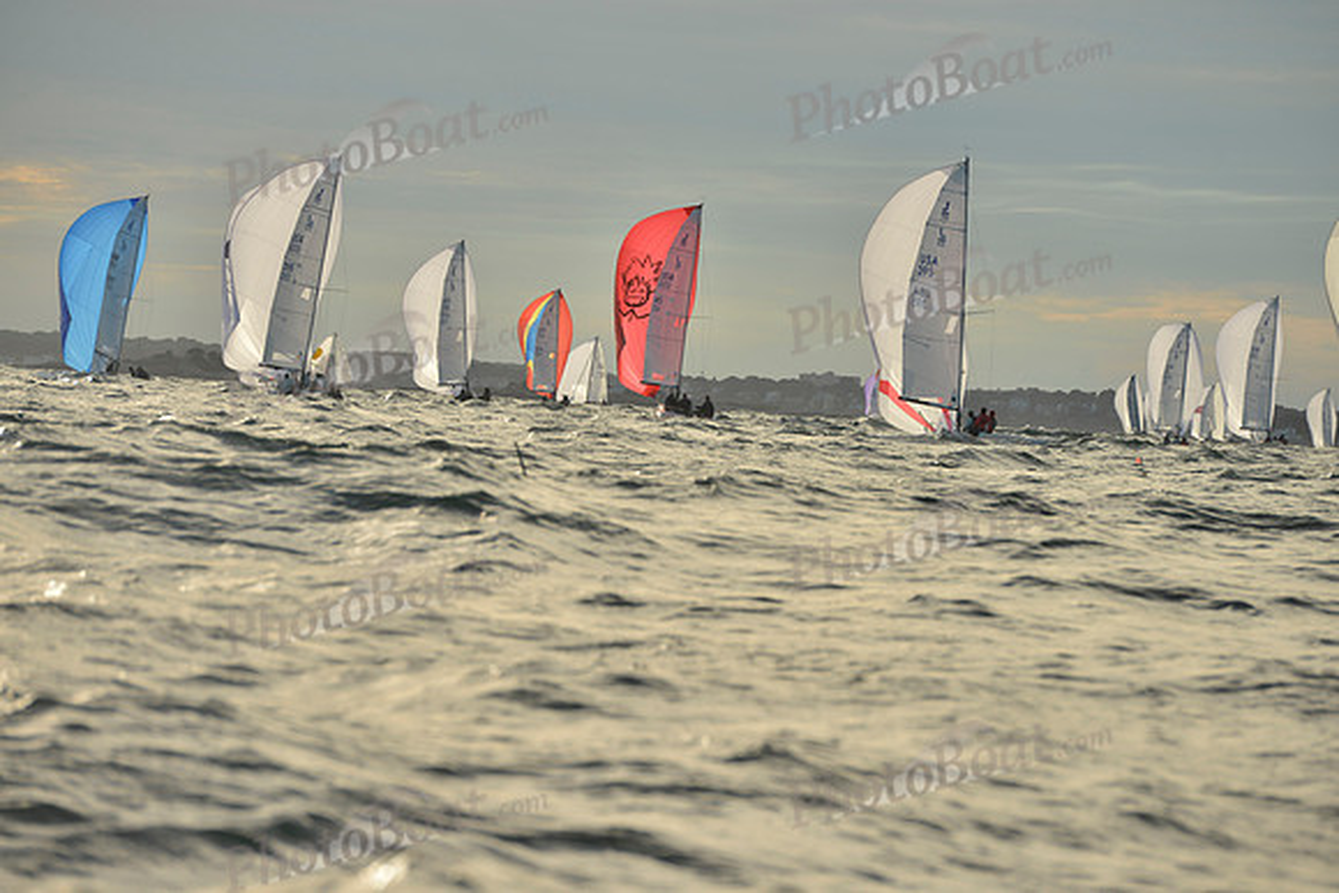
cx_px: 670
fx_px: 7440
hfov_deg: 10.3
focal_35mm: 200
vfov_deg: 6.9
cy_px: 446
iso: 200
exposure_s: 1/1250
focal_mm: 200
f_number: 8
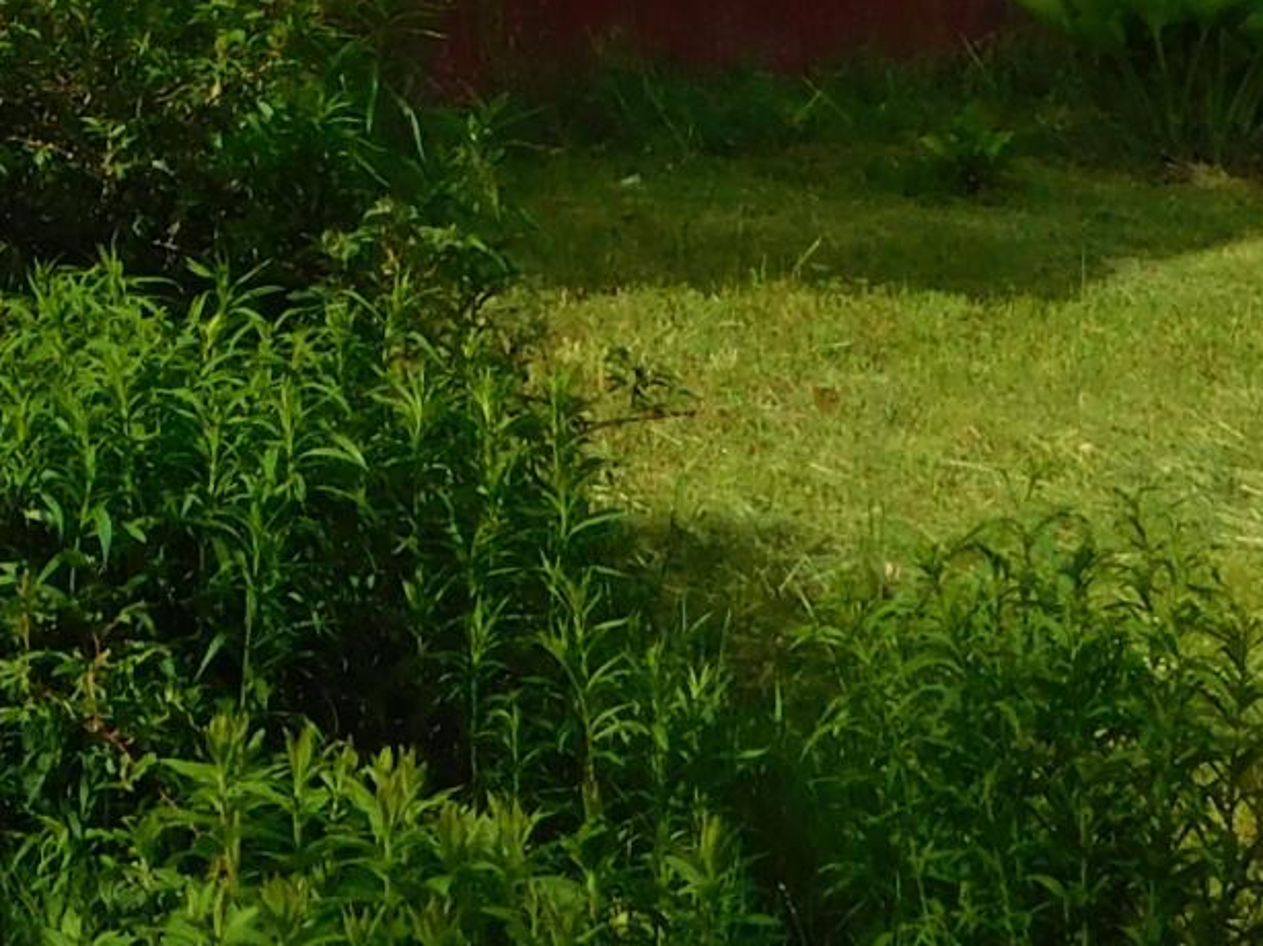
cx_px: -473
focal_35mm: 176
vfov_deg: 8.0
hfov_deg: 10.9
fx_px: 6419
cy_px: -1018
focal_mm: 6.3
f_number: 3.5
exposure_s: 1/800
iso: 125
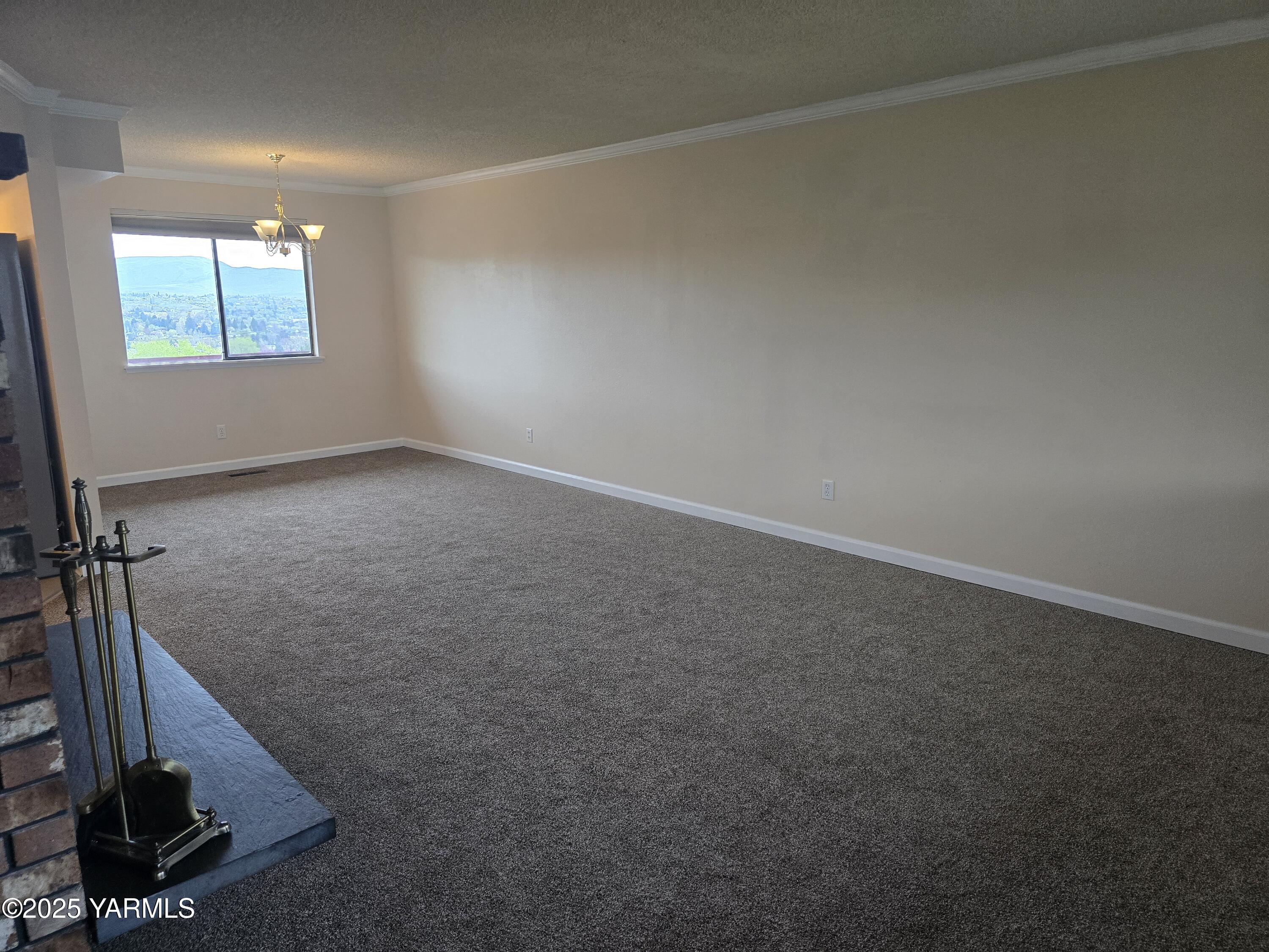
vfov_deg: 58.9
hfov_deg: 73.9
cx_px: 634
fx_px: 843
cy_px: 476
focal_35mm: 23
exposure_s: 1/120
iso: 250
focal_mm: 6.3
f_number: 1.7
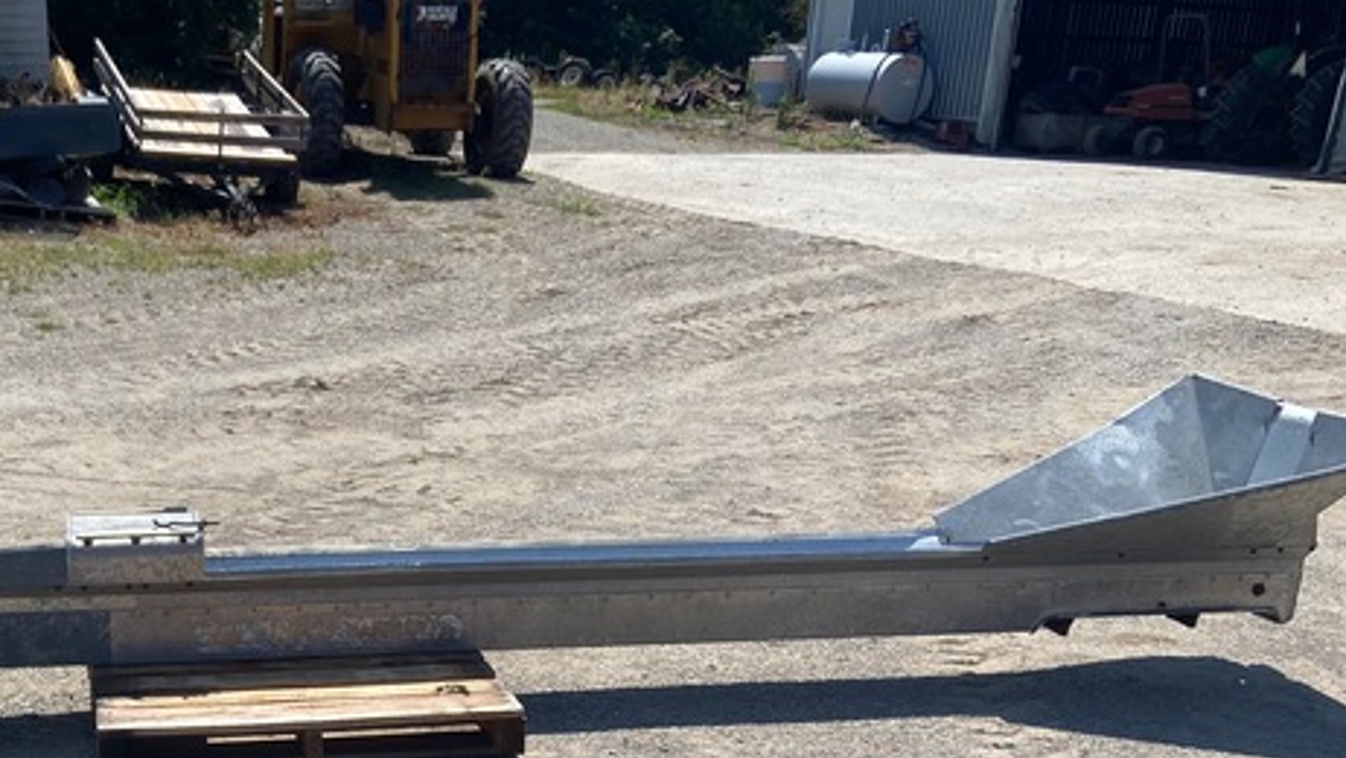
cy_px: 700
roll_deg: -0.8
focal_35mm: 49
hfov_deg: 41.0
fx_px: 1749
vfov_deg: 23.7
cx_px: 350
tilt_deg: -18.6
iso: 32
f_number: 1.8
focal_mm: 4.25
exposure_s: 1/3300
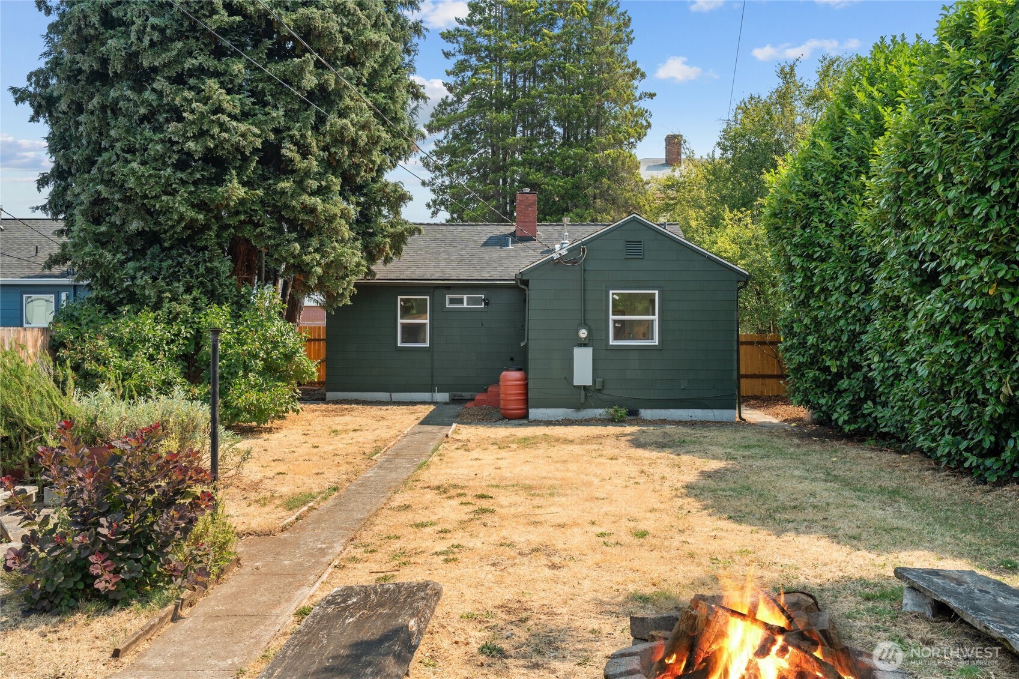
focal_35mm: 32
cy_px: 340
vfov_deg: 41.1
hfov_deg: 58.7
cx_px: 510
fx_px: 906
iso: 400
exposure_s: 1/100
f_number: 9
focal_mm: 32
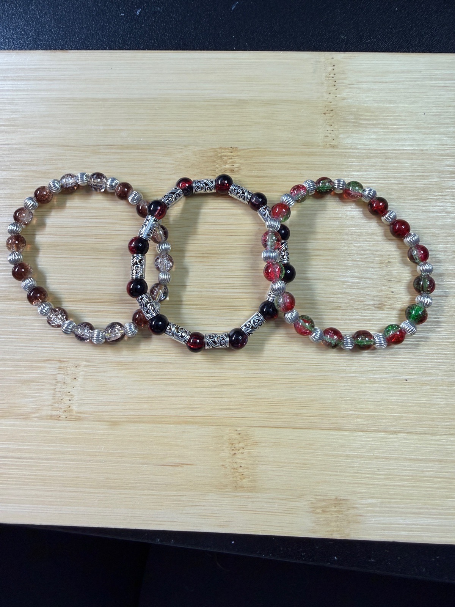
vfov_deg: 71.6
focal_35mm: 24
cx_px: 228
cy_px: 304
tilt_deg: -76.9
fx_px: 421
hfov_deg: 56.8
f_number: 2.2
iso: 125
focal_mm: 2.22
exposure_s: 1/100
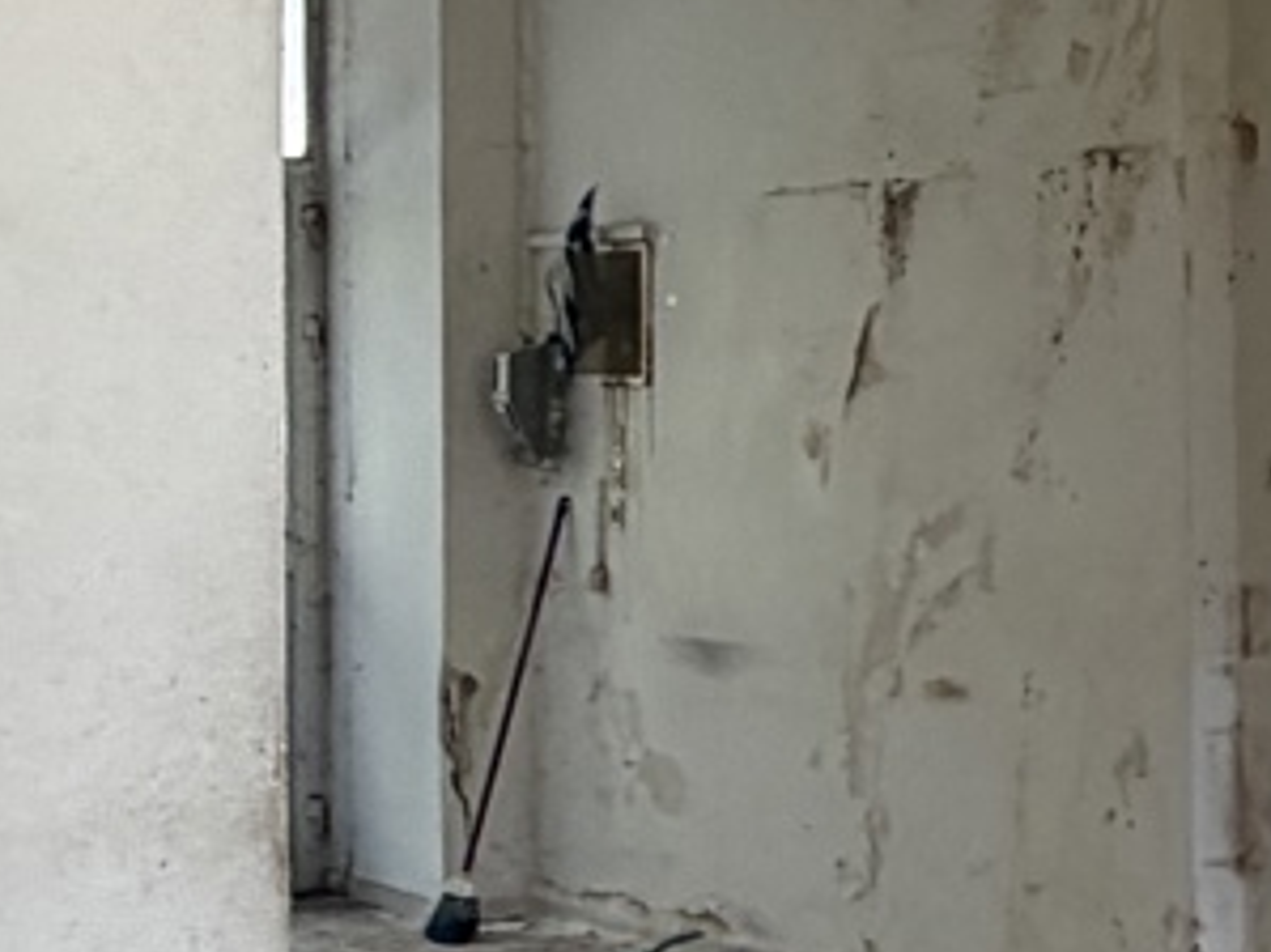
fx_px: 3303
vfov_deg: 16.4
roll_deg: -0.5
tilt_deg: -1.6
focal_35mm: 90
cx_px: 2312
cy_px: 493
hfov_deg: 17.5
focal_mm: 2.22
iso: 64
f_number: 2.2
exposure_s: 1/121
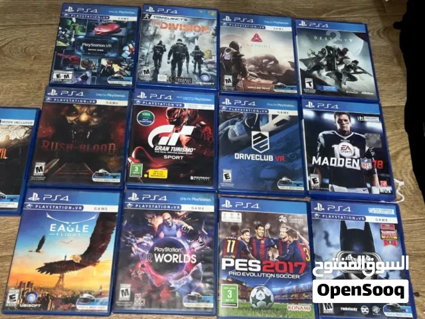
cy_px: 160
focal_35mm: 26
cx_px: 212
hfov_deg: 67.3
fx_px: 319
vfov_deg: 53.1
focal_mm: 5.7
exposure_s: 1/11
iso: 125
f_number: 1.5
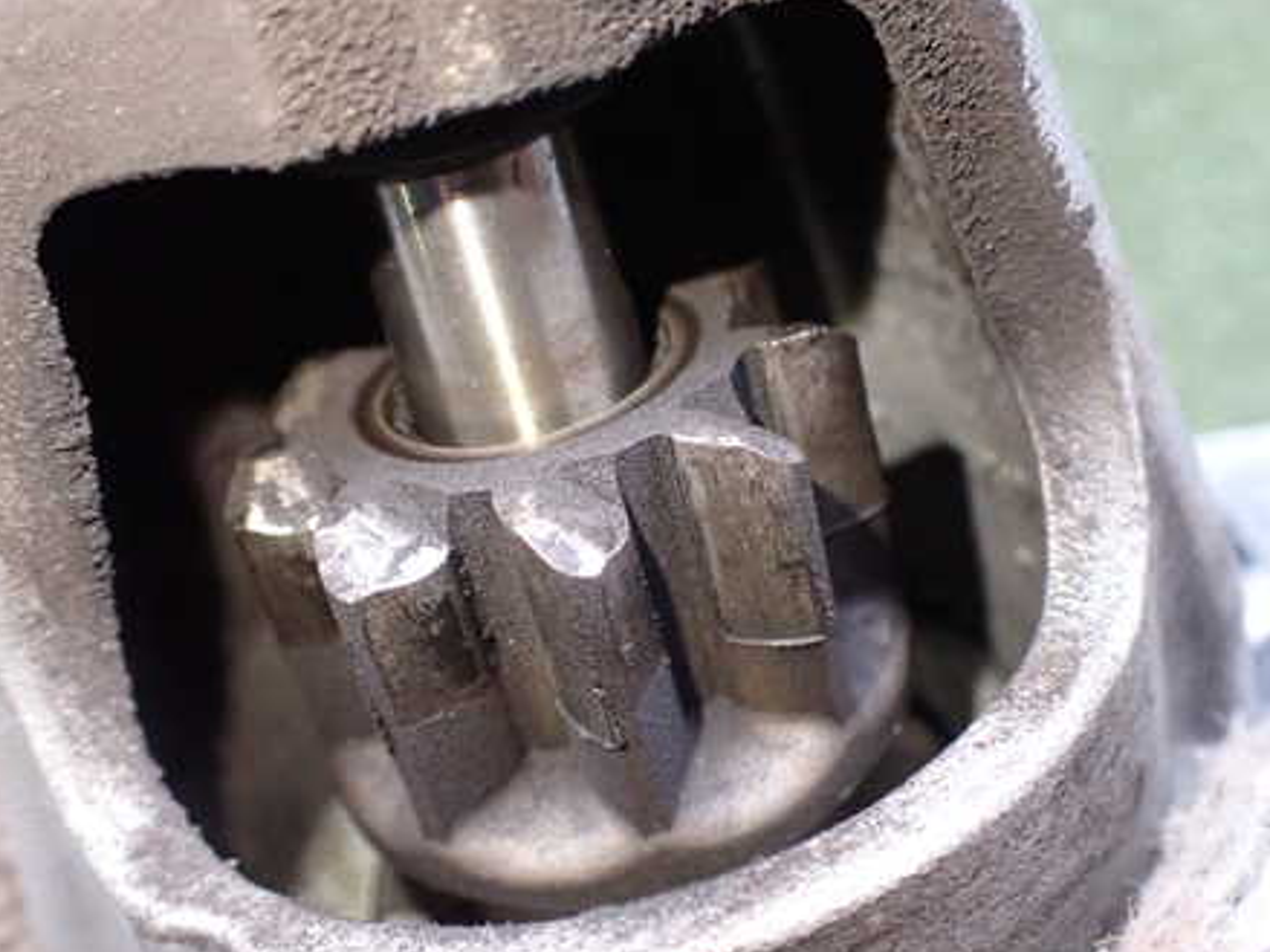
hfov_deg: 45.8
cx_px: 613
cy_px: 506
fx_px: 1504
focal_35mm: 41
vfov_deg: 35.1
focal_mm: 5.4
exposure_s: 1/125
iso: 800
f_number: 2.3
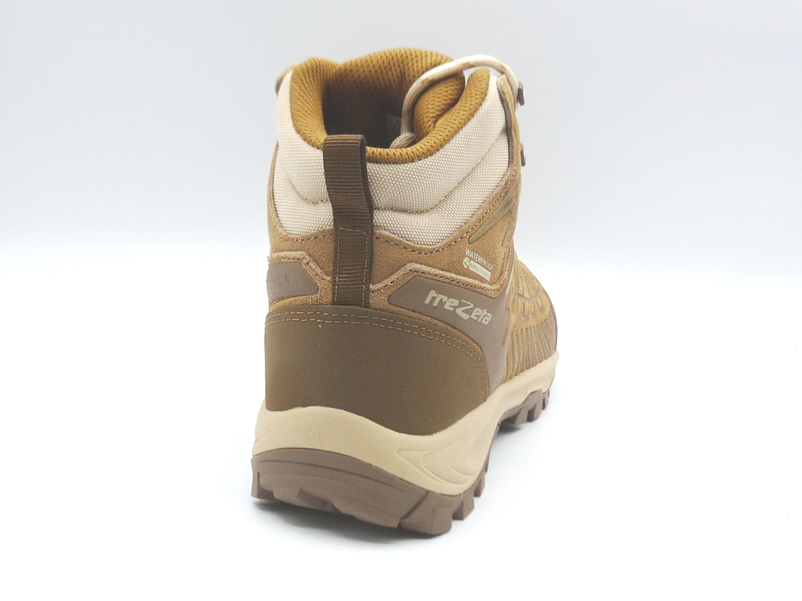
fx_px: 1158
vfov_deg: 29.1
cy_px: 300
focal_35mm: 50
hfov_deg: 38.2
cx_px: 401
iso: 100
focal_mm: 5
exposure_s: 1/200
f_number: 4.5
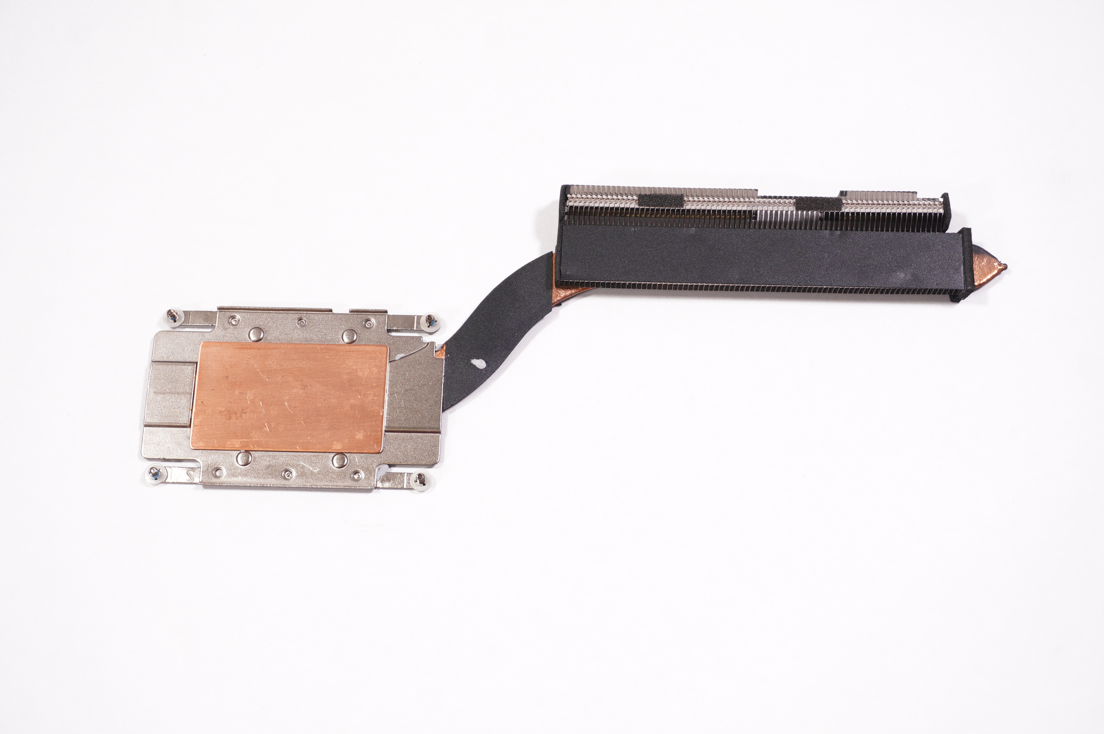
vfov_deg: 25.7
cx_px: 552
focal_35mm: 52
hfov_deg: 37.9
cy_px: 367
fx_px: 1609
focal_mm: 35
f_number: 6.3
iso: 800
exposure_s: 1/100
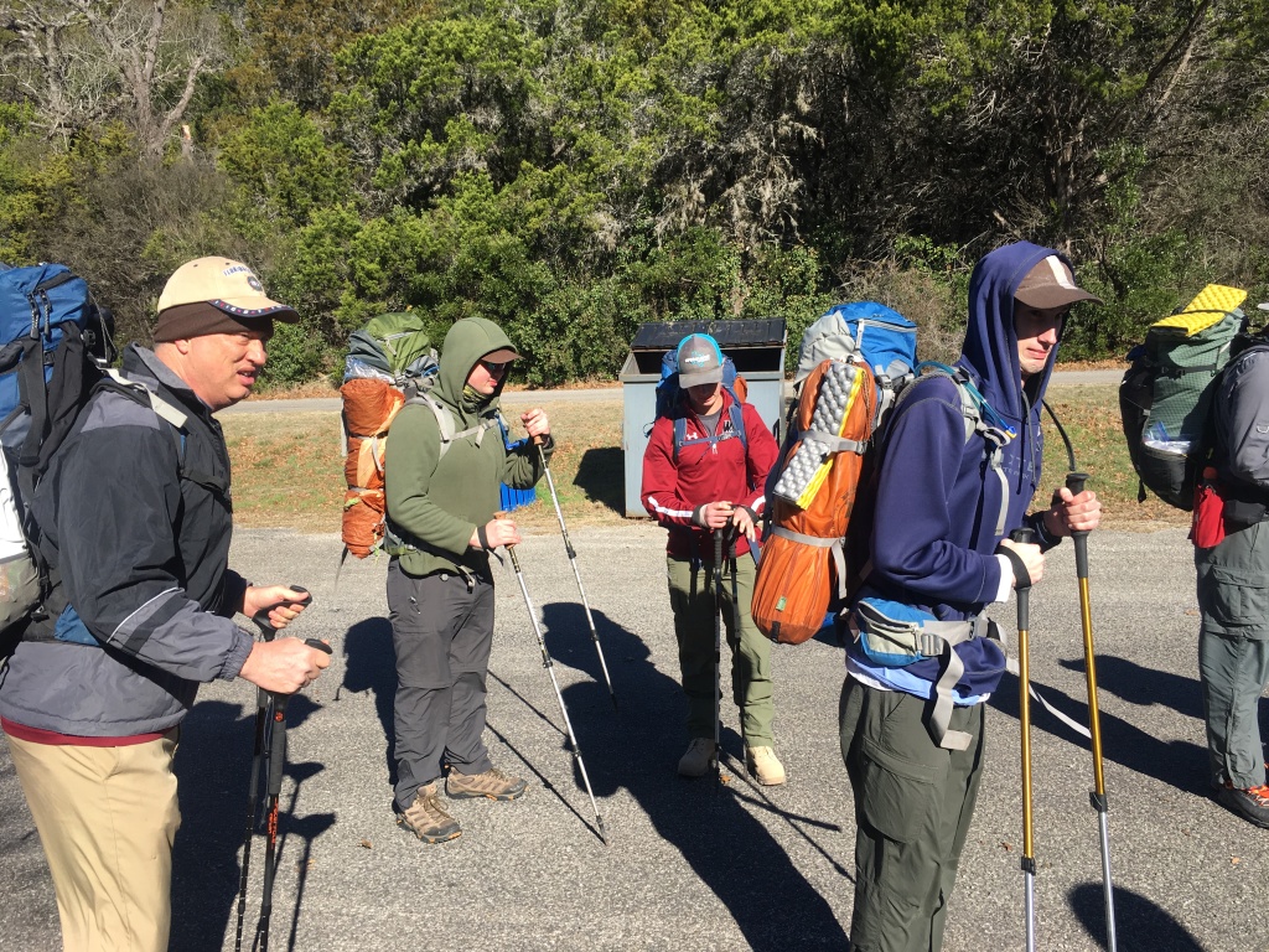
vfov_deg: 48.2
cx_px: 634
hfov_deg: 61.7
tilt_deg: -5.1
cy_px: 476
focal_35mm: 29
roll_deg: +1.6
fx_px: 1063
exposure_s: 1/905
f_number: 2.2
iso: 25
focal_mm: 4.15
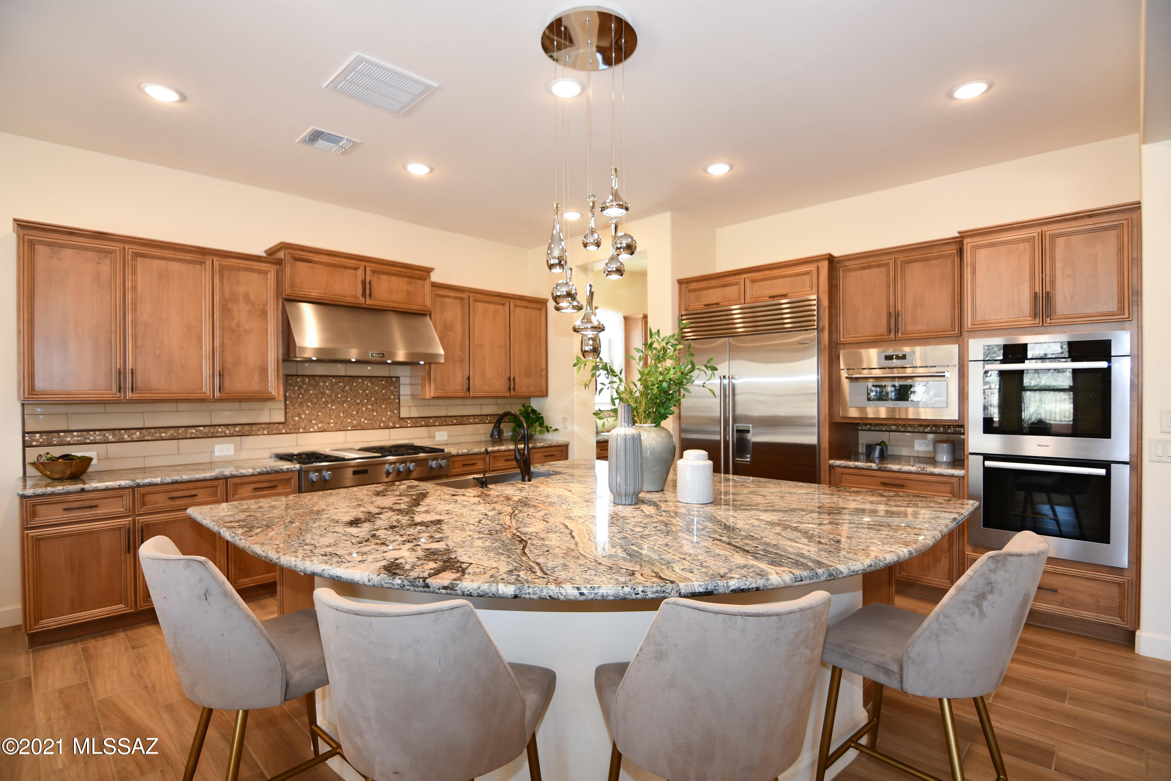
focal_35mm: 16
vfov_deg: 73.7
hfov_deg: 96.7
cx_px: 586
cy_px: 390
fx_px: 520
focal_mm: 11
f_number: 4
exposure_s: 1/60
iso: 250
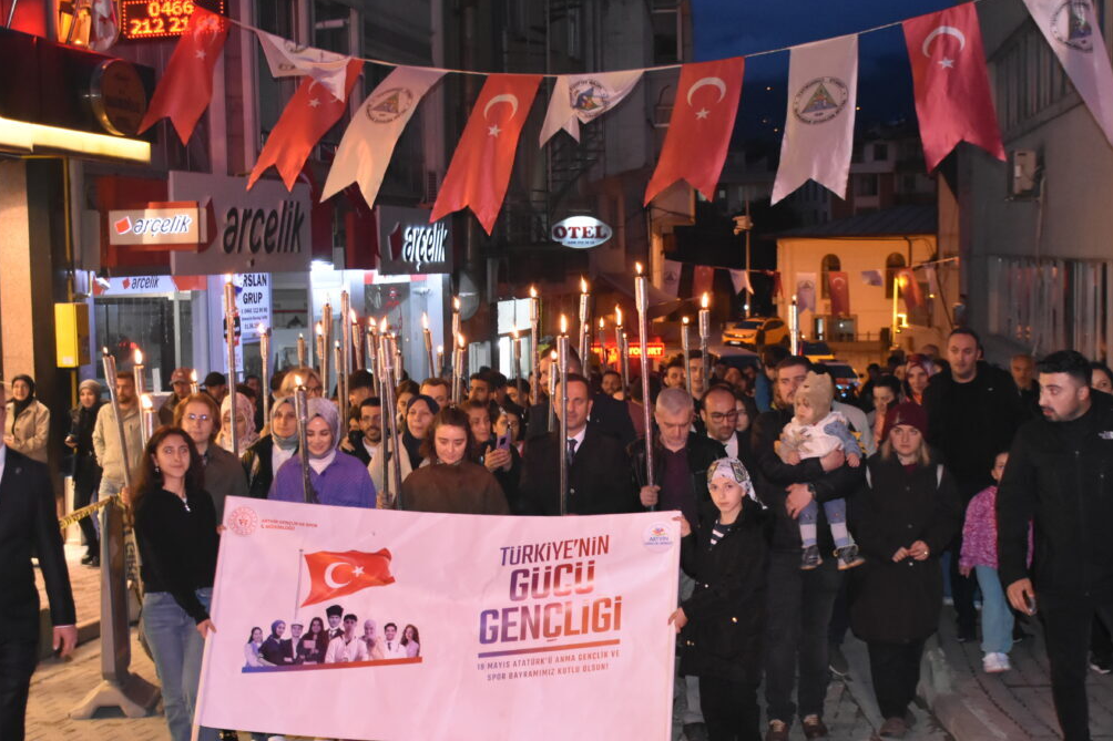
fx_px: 1596
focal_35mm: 52
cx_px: 543
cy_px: 380
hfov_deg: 38.4
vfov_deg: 26.2
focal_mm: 27
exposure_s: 1/60
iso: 3200
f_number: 4
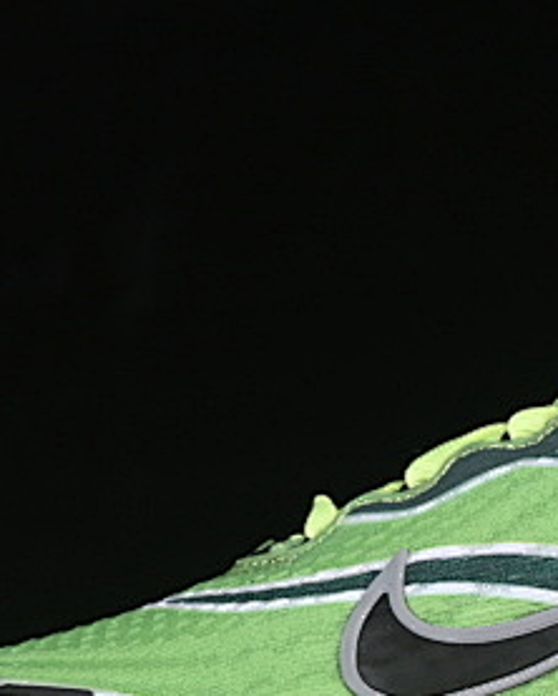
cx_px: 689
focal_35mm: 274
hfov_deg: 5.6
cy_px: 535
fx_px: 5650
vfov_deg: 7.0
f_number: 8
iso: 160
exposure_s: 1/80
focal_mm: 50
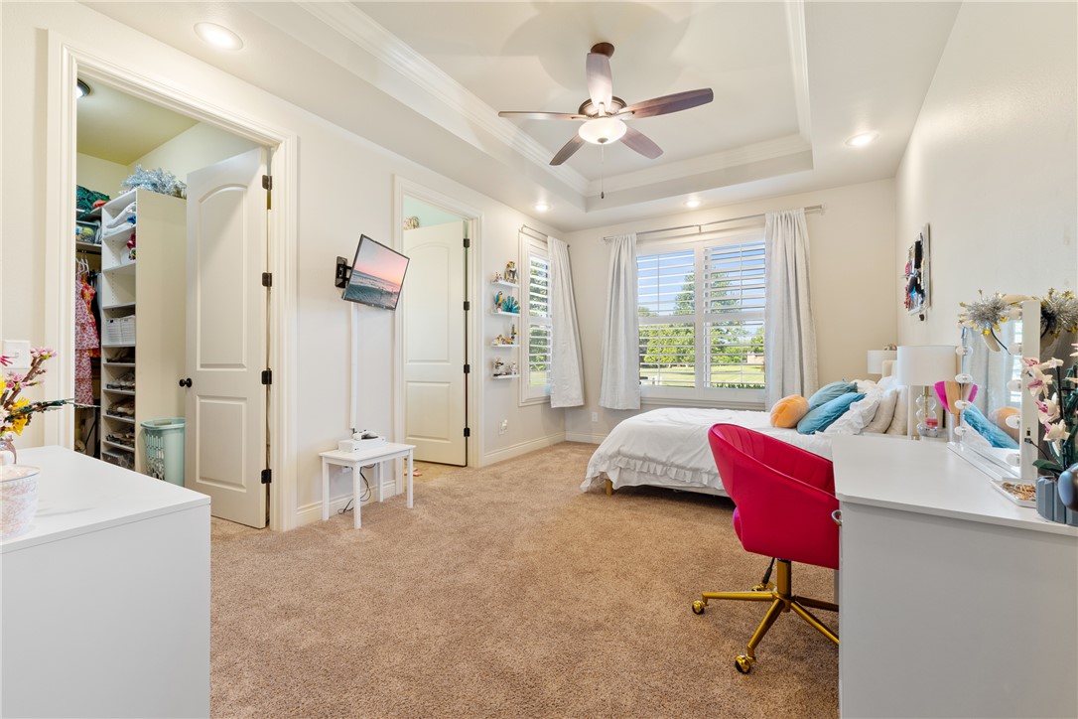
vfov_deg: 77.3
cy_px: 360
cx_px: 539
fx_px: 449
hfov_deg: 100.4
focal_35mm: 15
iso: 200
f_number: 9
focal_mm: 10
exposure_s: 1/2
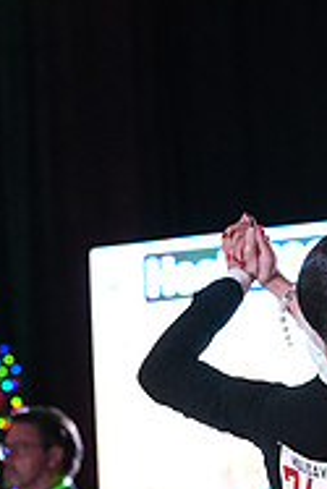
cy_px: 701
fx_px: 5820
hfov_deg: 3.2
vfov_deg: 4.8
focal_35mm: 428
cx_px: 315
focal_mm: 138
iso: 8000
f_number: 5
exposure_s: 1/400
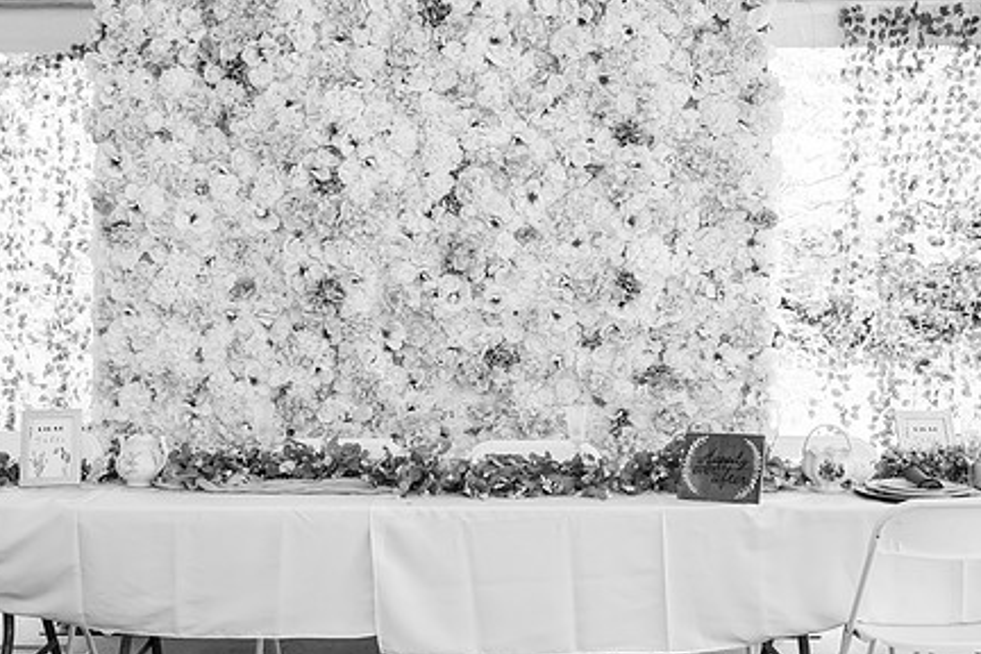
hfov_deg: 38.8
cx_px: 445
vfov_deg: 26.5
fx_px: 1390
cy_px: 360
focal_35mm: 51
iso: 2500
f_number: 4
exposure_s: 1/320
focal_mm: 38
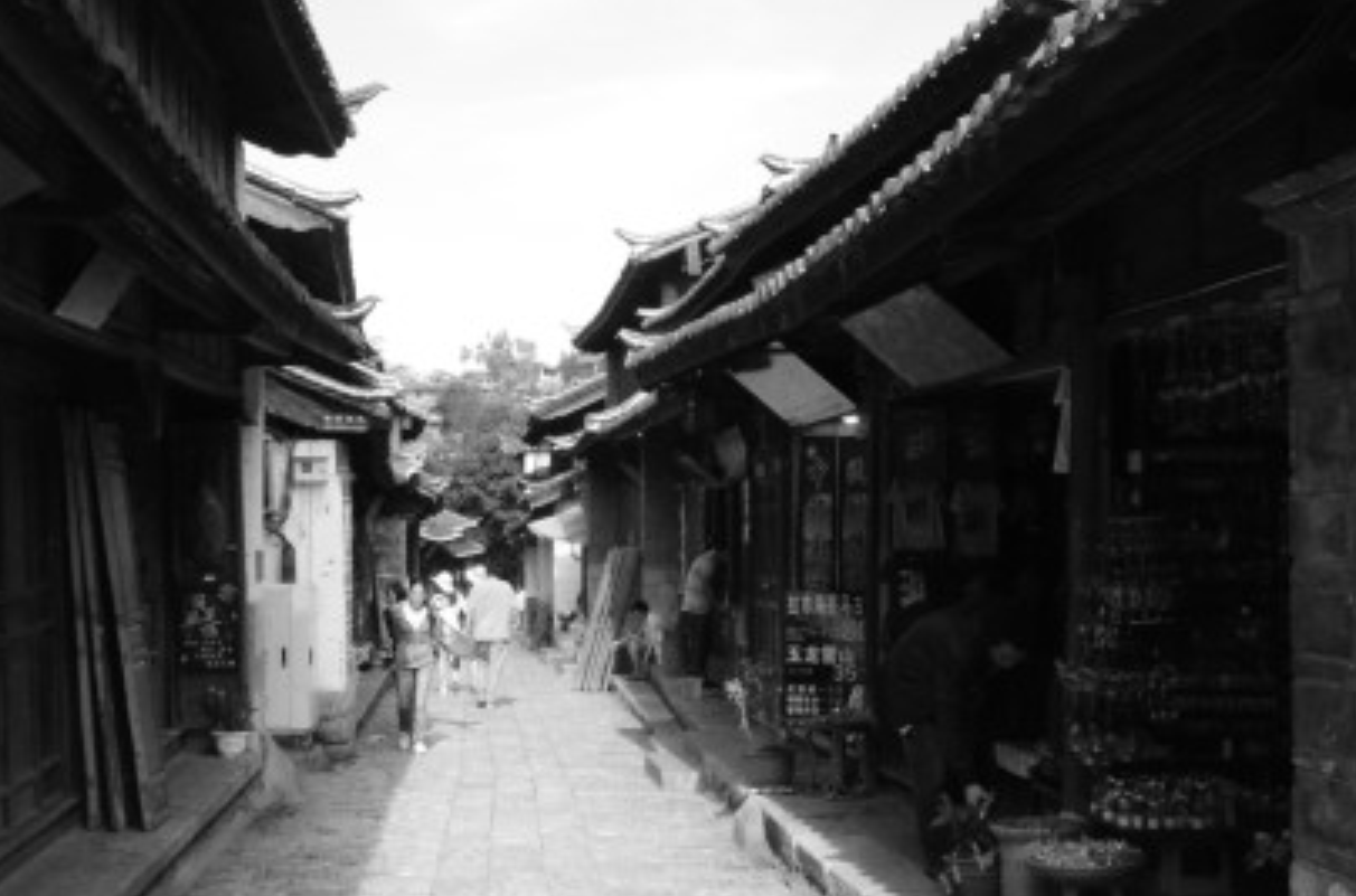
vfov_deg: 27.4
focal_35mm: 49
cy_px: 445
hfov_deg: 40.3
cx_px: 557
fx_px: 1841
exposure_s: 1/500
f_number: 22
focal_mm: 22
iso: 6400
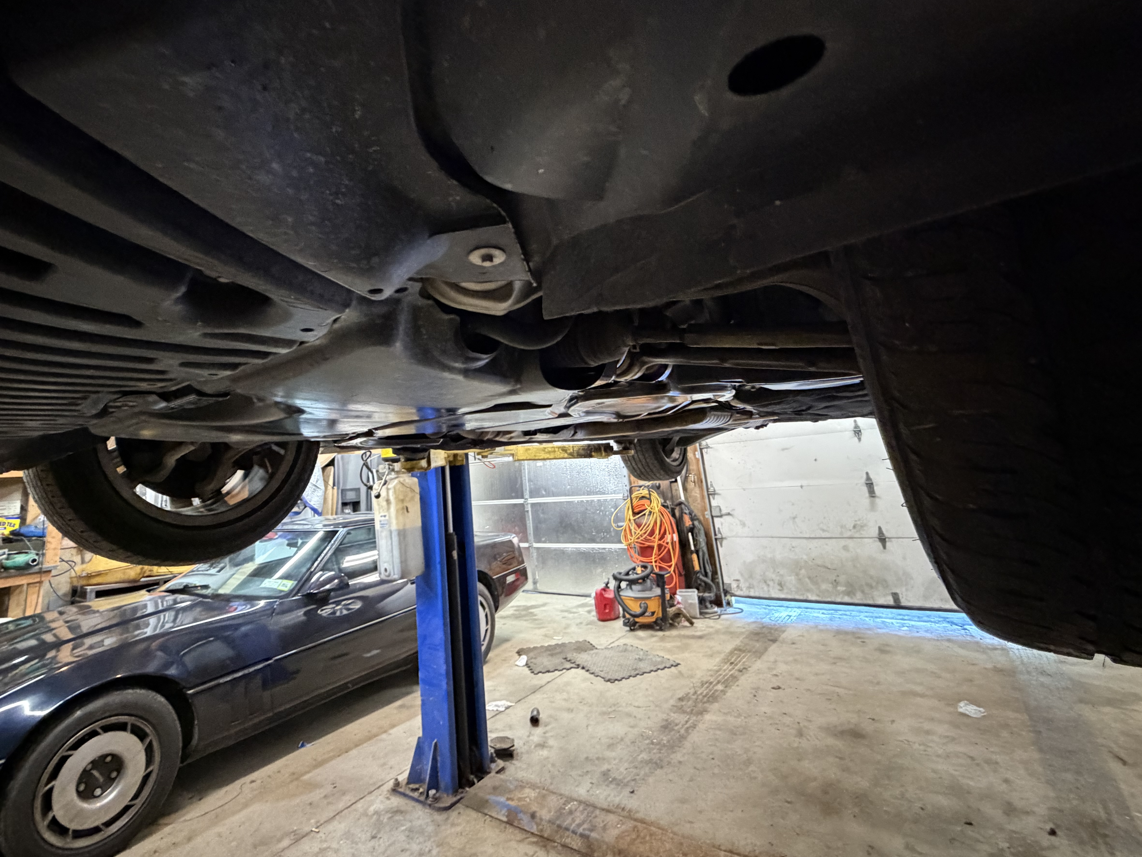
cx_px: 483
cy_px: 347
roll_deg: +4.4
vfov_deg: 74.0
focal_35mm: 17
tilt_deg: +14.0
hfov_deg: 90.3
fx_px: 561
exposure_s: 1/40
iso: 1000
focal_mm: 2.22
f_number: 2.2
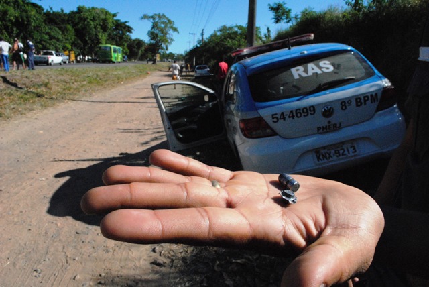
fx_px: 322
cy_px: 144
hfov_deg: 67.3
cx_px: 214
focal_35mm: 27
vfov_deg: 48.0
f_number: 18
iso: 1600
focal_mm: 18
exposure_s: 1/1250
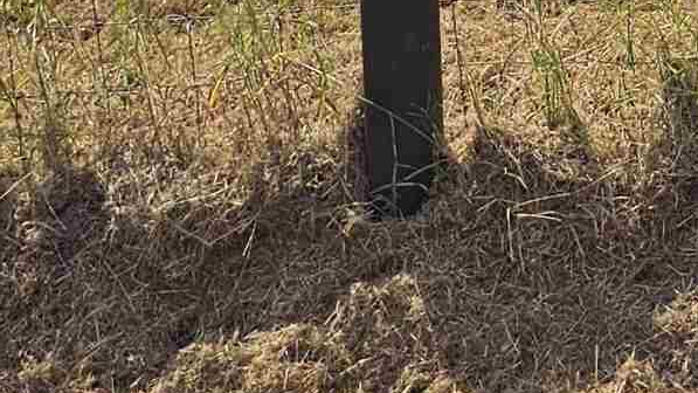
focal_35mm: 129
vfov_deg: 8.1
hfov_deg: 15.3
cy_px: -772
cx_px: 1065
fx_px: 2388
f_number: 1.7
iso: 20
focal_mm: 6.3
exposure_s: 1/1283
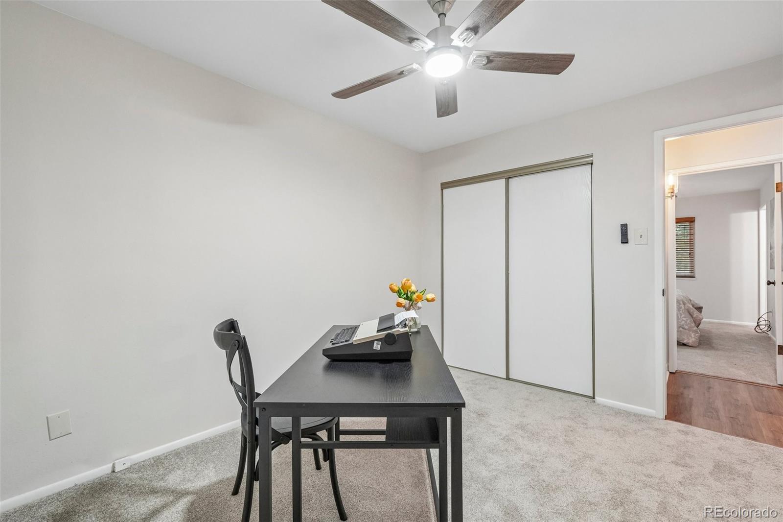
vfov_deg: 77.3
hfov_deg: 100.4
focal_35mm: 15
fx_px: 326
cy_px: 261
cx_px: 392
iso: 800
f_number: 8
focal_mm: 10
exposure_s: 1/20
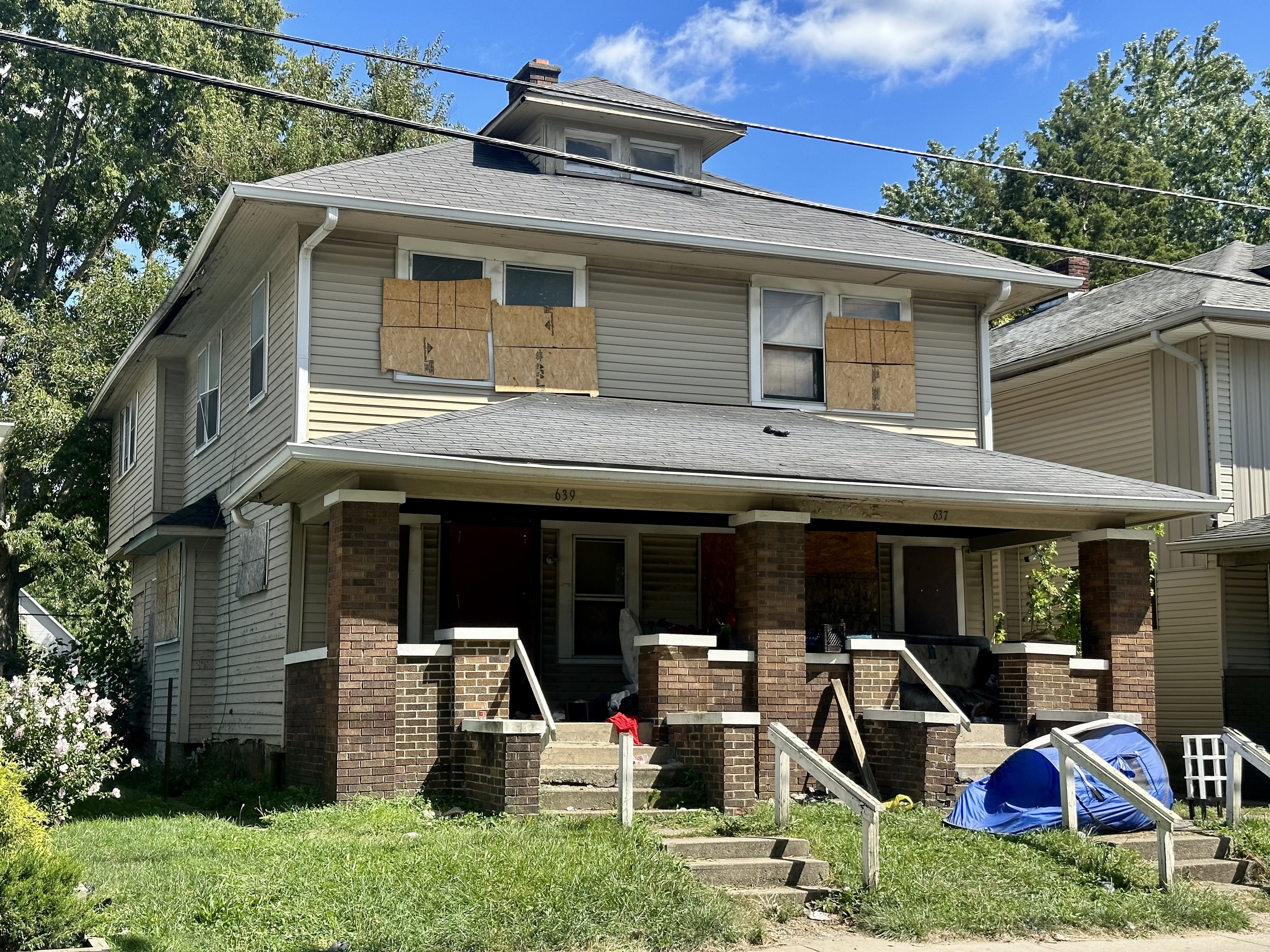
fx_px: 1761
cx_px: 635
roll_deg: +0.0
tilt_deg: +7.0
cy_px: 476
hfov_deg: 39.7
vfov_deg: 30.3
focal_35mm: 48
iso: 64
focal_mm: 6.86
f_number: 1.78
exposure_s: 1/1815
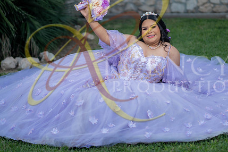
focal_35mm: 115
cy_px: 54
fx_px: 728
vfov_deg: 11.9
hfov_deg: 17.8
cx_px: 127
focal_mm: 85
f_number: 1.8
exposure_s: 1/2000
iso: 125
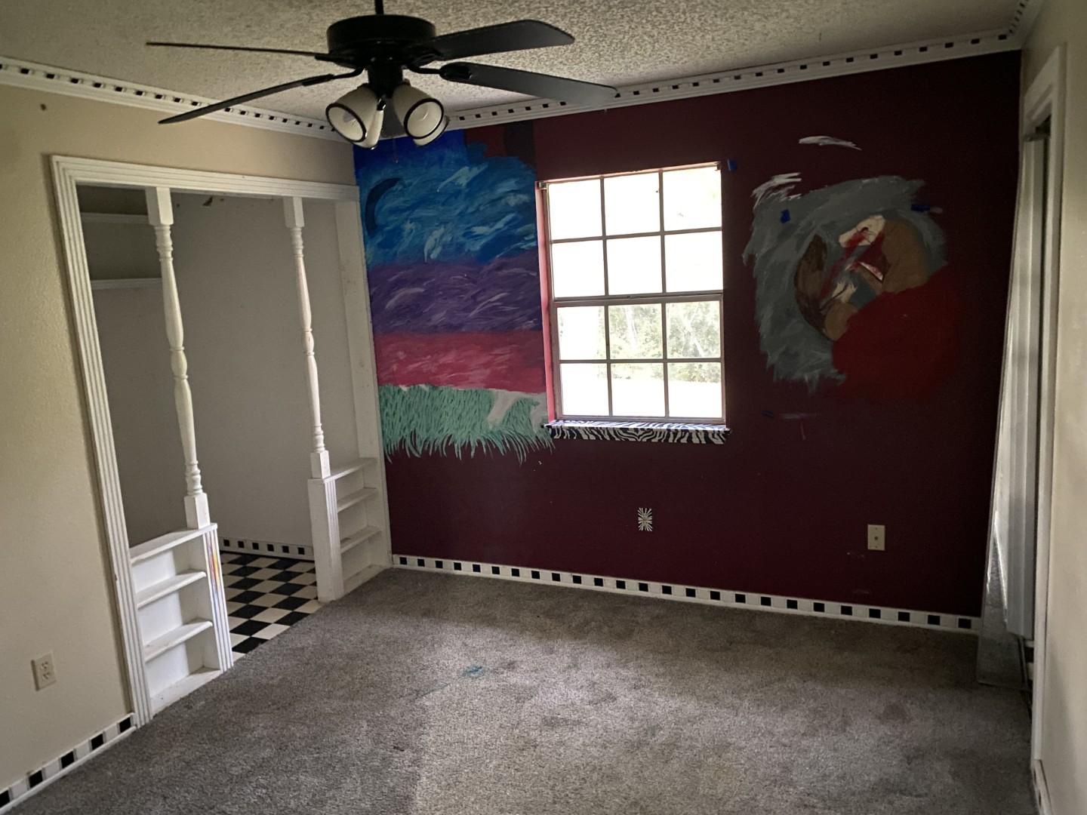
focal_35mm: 26
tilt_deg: -12.0
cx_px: 544
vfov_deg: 53.1
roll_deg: +3.7
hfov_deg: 67.3
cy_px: 408
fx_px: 816
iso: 500
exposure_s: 1/4
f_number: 1.8
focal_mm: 4.25
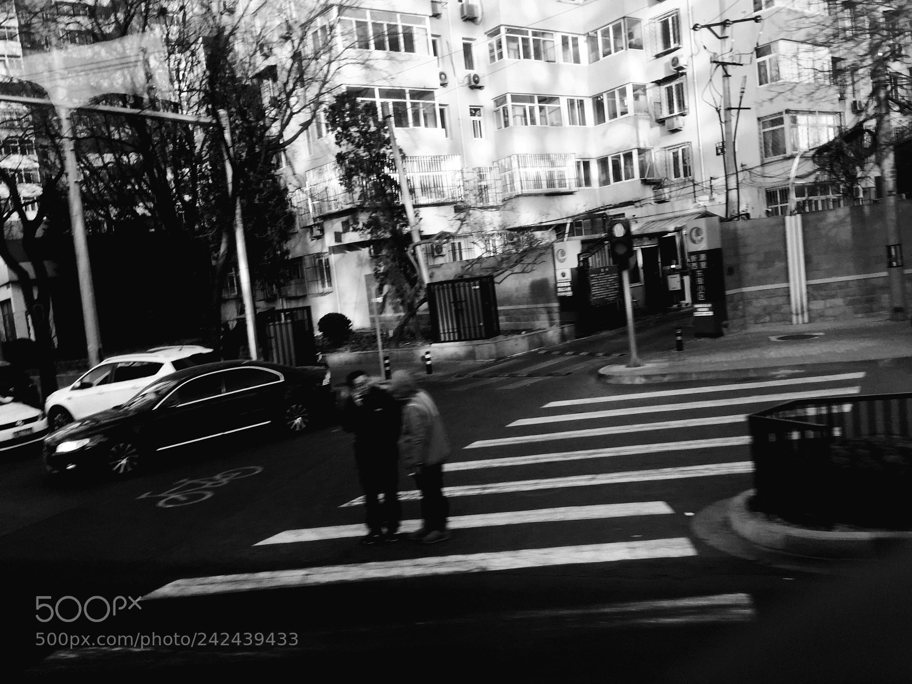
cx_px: 456
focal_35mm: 29
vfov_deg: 48.2
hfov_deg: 61.7
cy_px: 342
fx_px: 764
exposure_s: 1/100
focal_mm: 4.15
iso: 32
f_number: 2.2
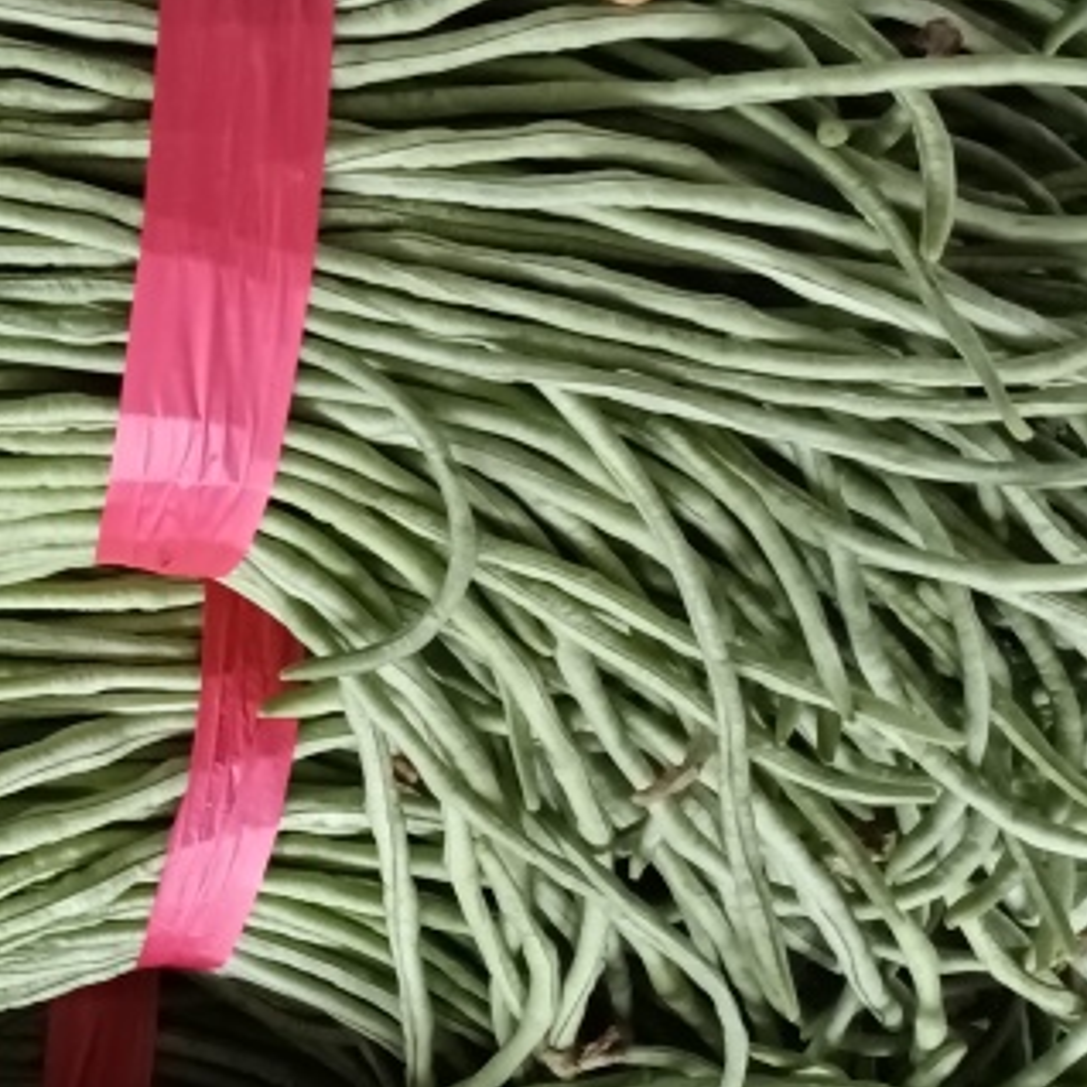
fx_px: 2736
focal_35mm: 77
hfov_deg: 21.8
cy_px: 238
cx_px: 51
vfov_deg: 22.2
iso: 1048
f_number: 1.8
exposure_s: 1/100
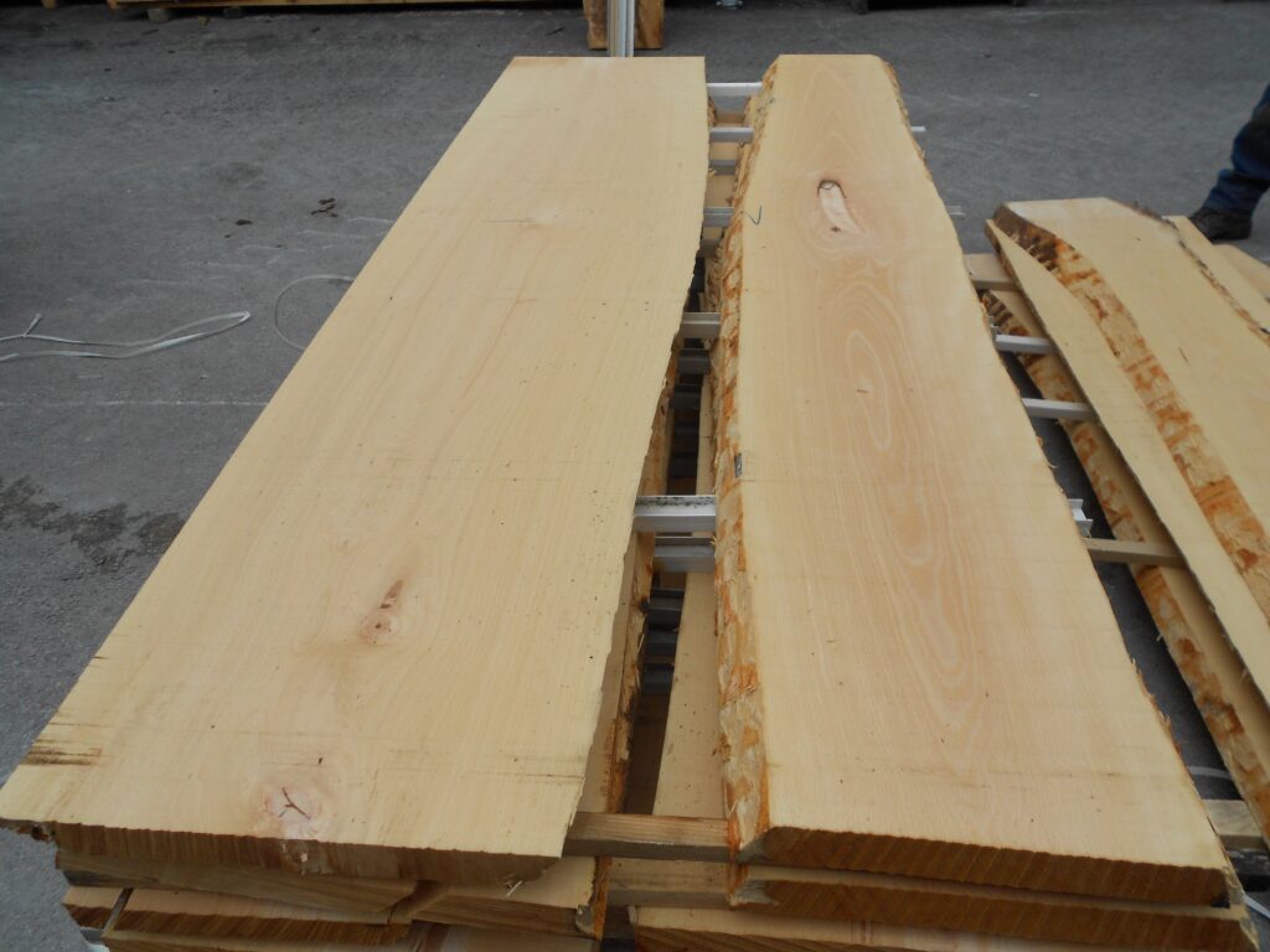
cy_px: 476
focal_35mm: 26
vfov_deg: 53.1
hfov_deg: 67.3
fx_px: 954
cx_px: 635
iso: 80
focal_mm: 4.6
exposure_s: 1/640
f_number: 3.2
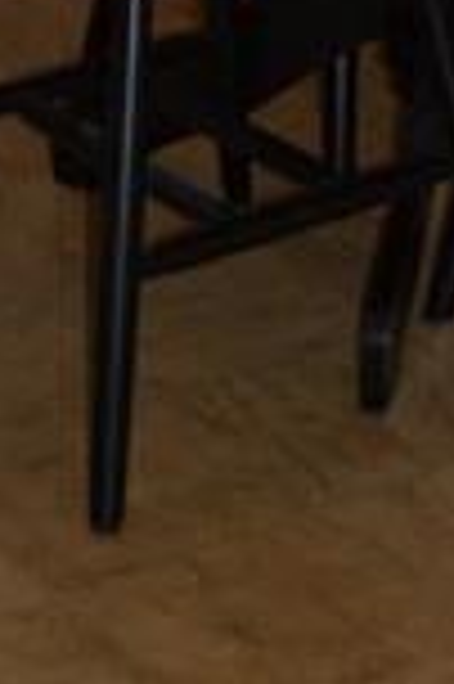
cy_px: -968
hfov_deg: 7.5
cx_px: 557
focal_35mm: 182
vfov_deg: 9.9
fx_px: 3450
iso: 180
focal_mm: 24
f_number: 4
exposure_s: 1/125
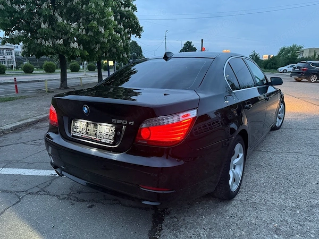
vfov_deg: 56.8
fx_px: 221
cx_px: 160
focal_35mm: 24
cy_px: 120
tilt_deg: -13.3
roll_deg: +0.2
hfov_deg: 71.6
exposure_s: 1/50
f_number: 1.78
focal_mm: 6.76
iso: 800
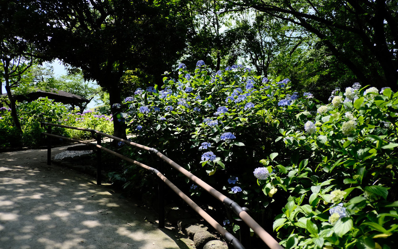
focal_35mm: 28
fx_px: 304
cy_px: 125
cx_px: 200
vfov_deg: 44.5
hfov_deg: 66.5
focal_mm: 18
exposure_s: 1/4400
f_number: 2
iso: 640
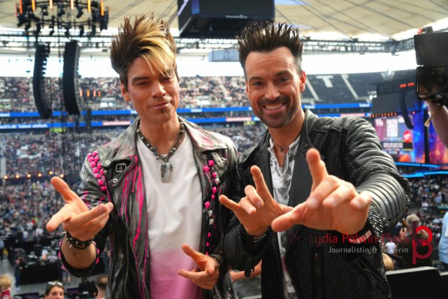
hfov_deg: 55.1
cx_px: 224
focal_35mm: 34
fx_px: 429
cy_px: 150
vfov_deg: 38.4
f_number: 4
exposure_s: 1/160
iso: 320
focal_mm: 23
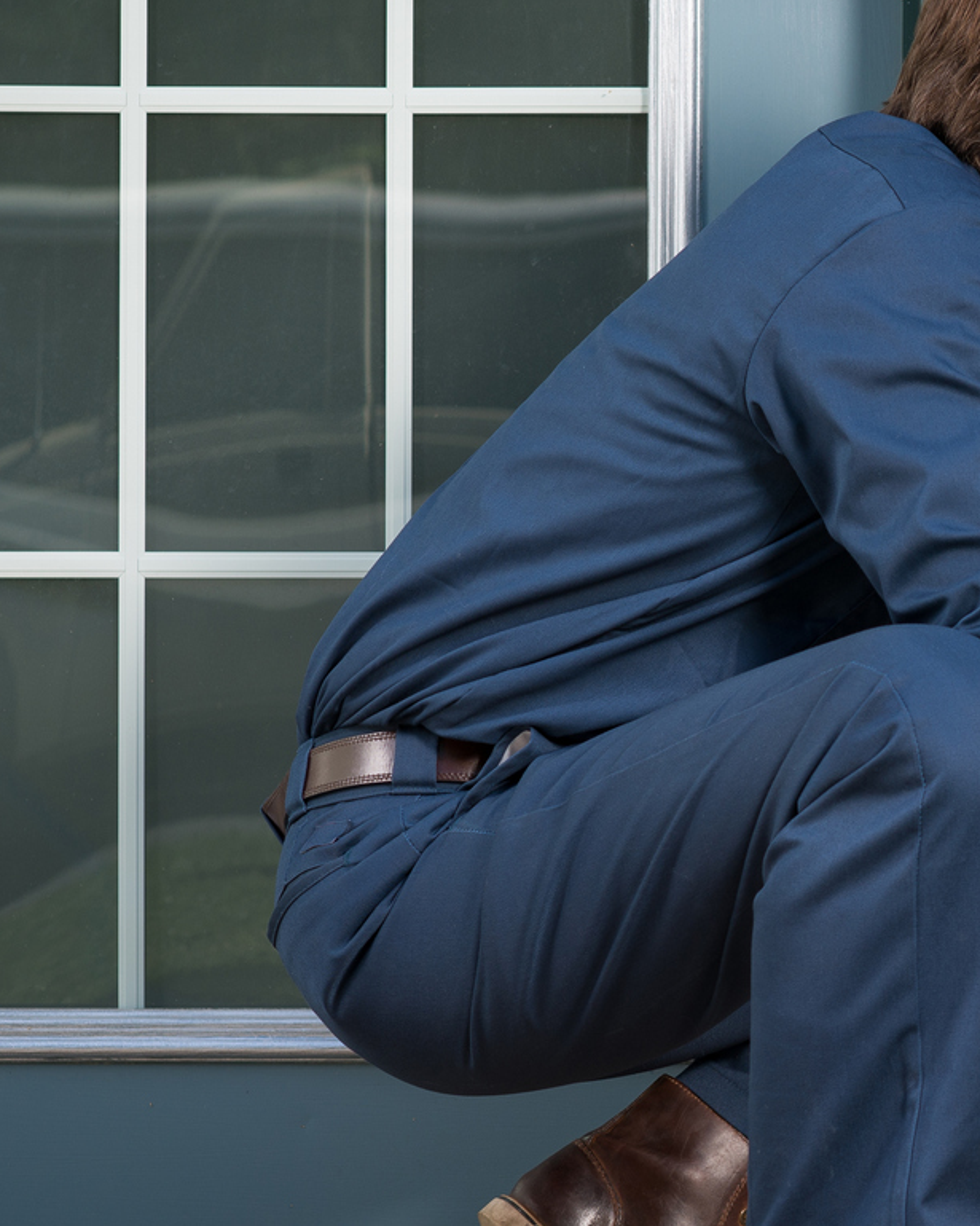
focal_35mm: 220
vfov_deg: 8.8
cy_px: 701
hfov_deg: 6.9
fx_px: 7978
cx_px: 1358
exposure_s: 1/125
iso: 50
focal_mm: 85
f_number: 5.6
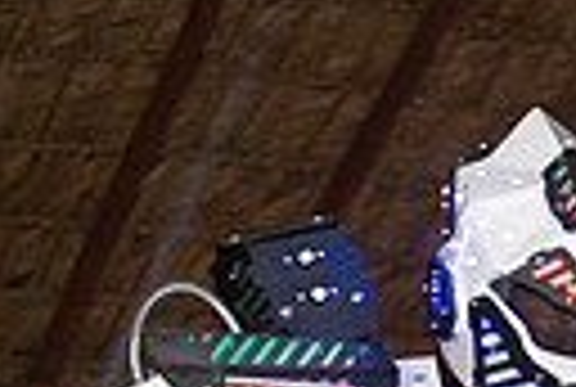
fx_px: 2534
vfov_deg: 8.3
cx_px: 540
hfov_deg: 12.8
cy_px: 749
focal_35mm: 158
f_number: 2
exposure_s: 1/160
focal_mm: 35
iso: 2500
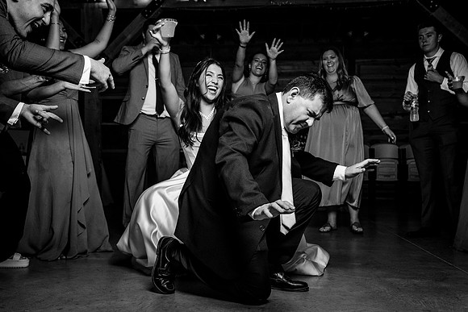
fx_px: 536
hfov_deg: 47.2
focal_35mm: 41
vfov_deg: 32.5
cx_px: 228
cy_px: 166
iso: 2000
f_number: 4
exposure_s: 1/200
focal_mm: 36
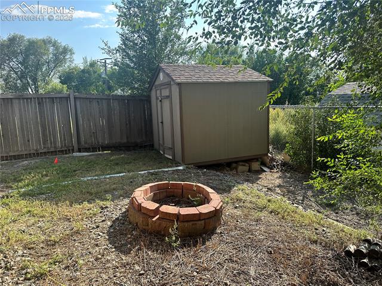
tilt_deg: -8.8
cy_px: 143
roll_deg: +1.7
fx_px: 265
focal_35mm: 24
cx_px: 191
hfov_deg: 71.6
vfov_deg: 56.8
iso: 80
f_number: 1.78
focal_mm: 6.86
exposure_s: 1/1517
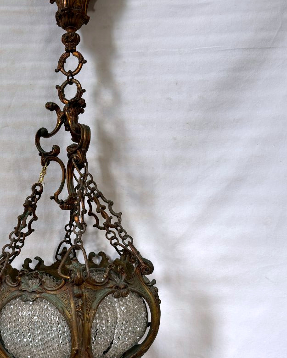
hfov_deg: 37.7
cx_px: 89
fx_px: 414
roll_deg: -0.8
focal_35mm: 39
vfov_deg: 46.4
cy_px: 228
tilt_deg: -2.5
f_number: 1.6
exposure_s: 1/121
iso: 80
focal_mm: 5.96
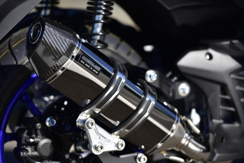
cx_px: 122
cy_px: 82
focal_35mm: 185
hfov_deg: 11.1
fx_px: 1254
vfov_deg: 7.4
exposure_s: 1/1600
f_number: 2.8
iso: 100
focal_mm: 185
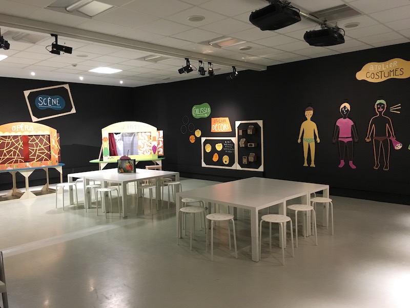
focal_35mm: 29
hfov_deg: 61.7
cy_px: 154
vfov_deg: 48.2
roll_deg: +1.8
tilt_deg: -4.1
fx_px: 343
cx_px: 205
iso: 250
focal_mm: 4.15
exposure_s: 1/17
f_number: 2.2
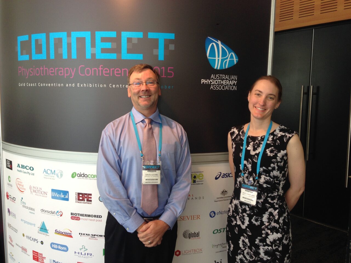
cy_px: 132
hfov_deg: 55.4
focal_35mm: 33
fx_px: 335
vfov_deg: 42.9
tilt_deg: -6.1
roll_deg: -0.9
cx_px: 176
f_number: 2.4
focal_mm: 4.12
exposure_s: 1/60
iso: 50
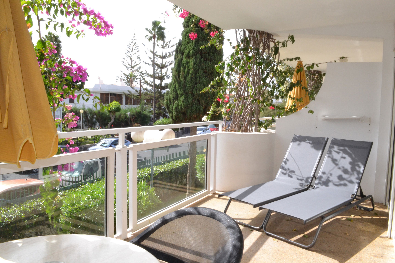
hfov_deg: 67.4
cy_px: 132
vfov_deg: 47.9
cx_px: 198
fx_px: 296
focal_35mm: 27
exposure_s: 1/60
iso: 1000
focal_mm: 18
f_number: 3.5
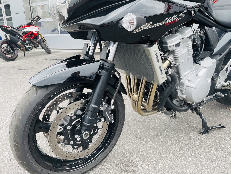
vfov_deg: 53.1
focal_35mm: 26
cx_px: 116
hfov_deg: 67.3
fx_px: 174
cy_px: 87
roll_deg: +2.0
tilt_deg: -15.9
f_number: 1.6
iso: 32
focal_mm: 4.2
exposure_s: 1/232
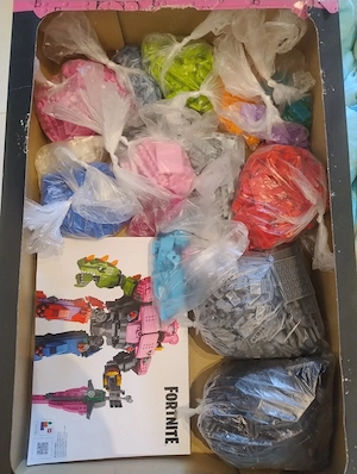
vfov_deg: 71.5
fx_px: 329
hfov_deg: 57.0
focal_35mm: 24
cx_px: 178
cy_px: 237
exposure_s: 1/33.3
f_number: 1.8
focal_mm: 5.56
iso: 1634
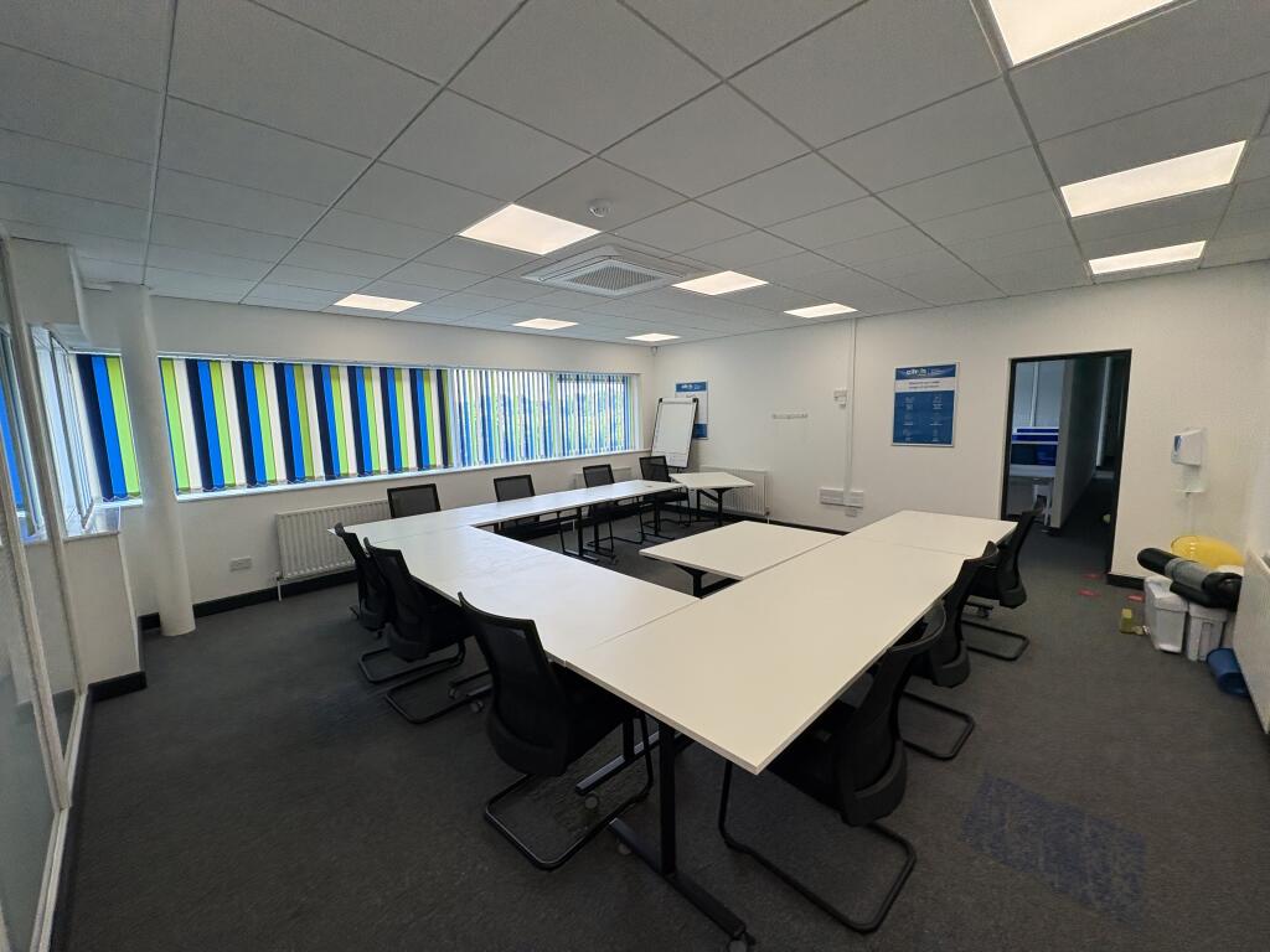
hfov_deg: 102.1
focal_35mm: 14
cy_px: 476
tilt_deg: -6.1
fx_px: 514
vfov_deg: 85.7
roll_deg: +1.9
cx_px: 635
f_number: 2.2
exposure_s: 1/153
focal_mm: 2.22
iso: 40
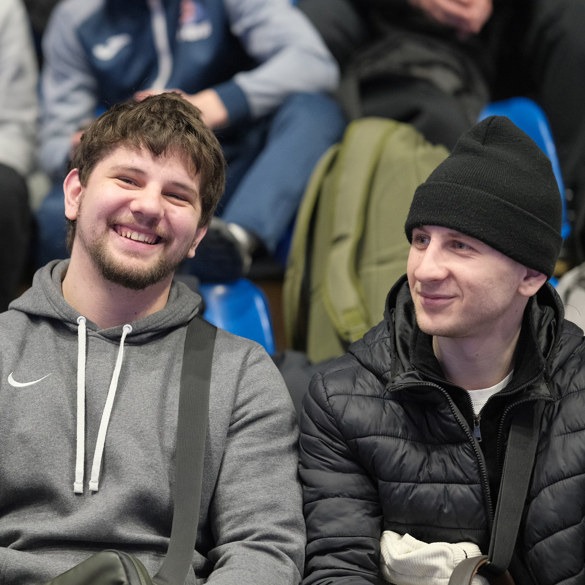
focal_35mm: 166
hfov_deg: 10.5
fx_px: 3174
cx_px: 110
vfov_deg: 10.5
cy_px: 253
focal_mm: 75
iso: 1600
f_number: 1.4
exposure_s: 1/200
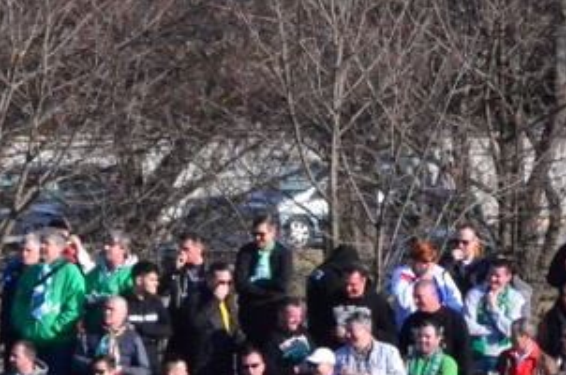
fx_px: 11672
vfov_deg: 1.8
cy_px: 500
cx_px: 806
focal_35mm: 744
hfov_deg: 2.8
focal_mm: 125
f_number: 16
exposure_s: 1/4000
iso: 6400
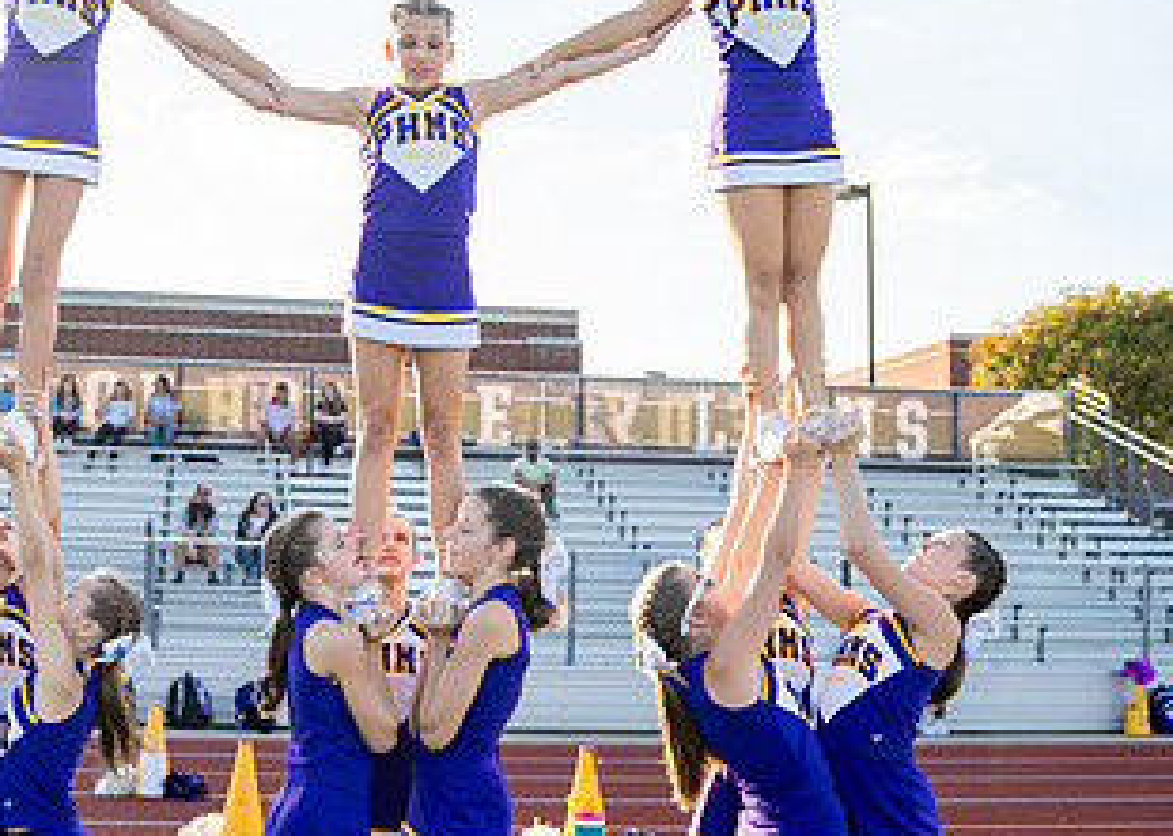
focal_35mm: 52
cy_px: 346
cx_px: 390
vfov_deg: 27.1
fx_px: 1731
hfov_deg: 37.0
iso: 250
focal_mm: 24
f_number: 2.8
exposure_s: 1/1600
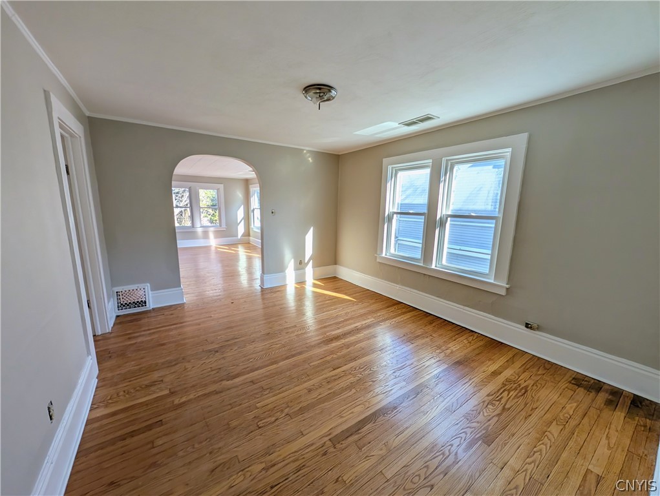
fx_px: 229
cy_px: 248
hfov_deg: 110.5
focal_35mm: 12
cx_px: 330
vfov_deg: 94.6
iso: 47
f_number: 1.7
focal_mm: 2.02
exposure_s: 1/148
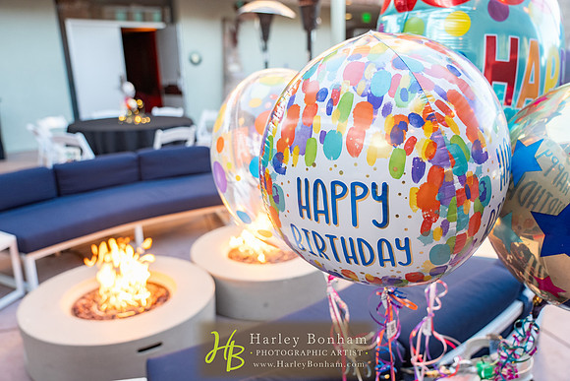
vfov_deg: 43.6
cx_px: 285
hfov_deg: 61.9
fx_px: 475
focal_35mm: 30
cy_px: 190
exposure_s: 1/80
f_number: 4
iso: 500
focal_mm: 30
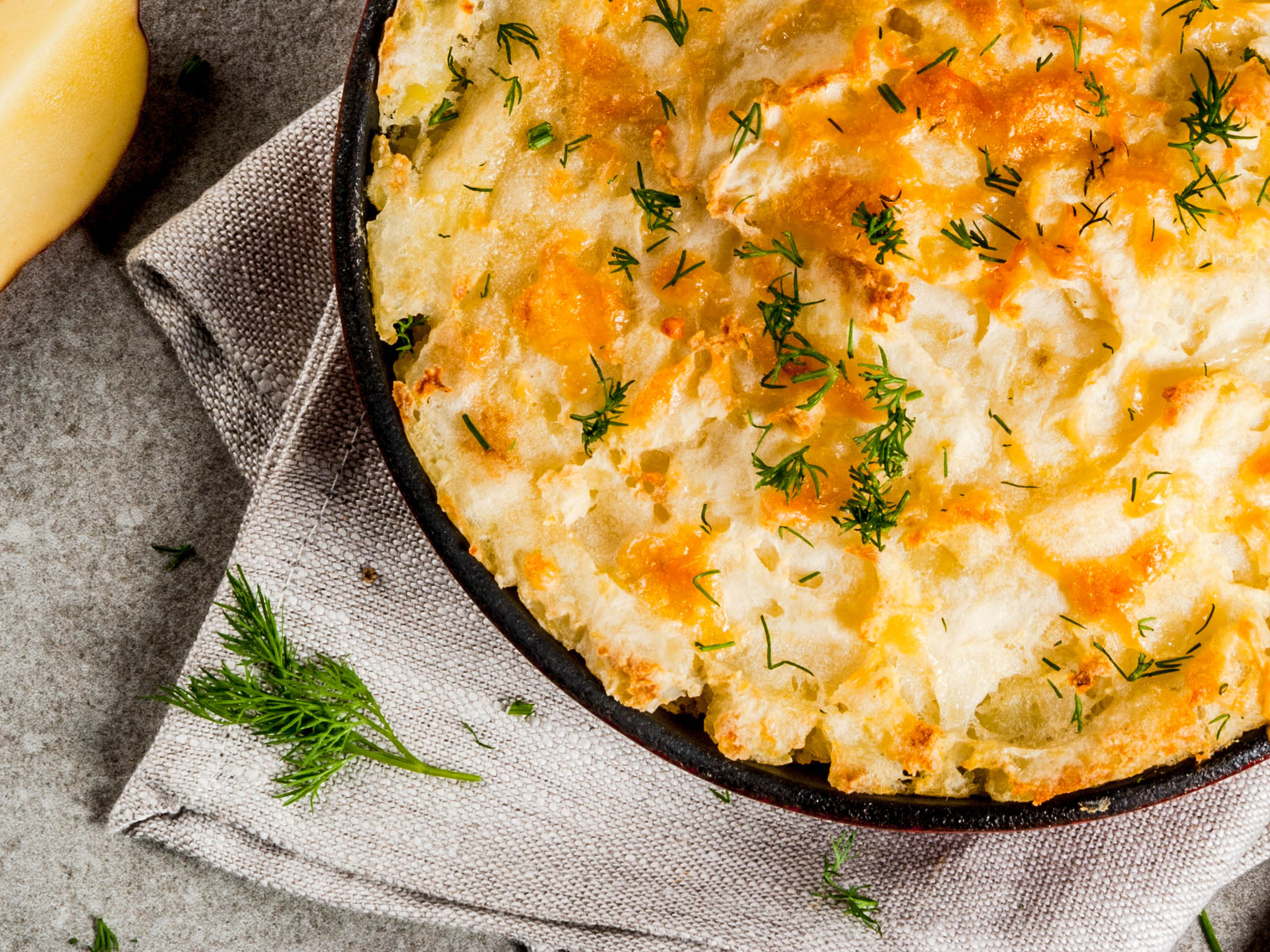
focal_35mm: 164
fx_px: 6016
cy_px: 156
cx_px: 948
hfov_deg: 12.0
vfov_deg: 9.0
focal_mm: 60
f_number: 14
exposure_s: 1/80
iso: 100
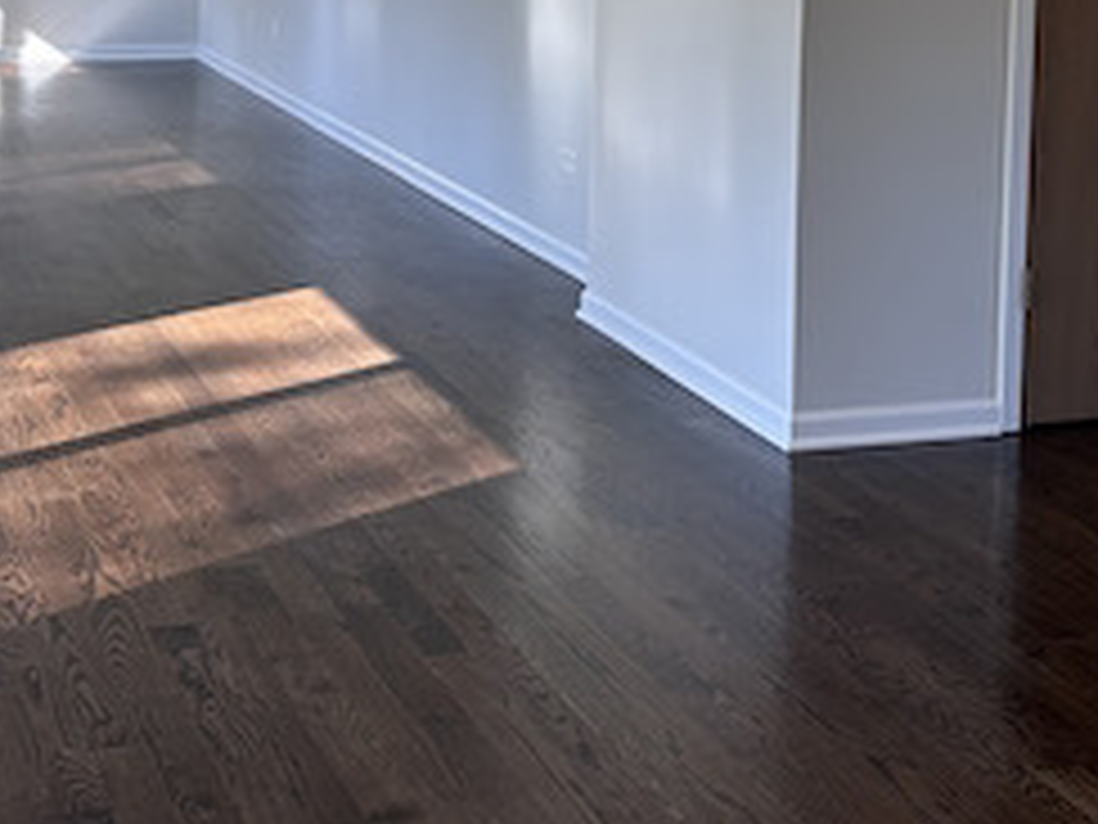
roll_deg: -1.4
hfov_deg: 30.7
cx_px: 468
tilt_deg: -3.4
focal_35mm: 63
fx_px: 1998
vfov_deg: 21.9
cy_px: -99
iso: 80
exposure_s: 1/184
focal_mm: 6.86
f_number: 1.78
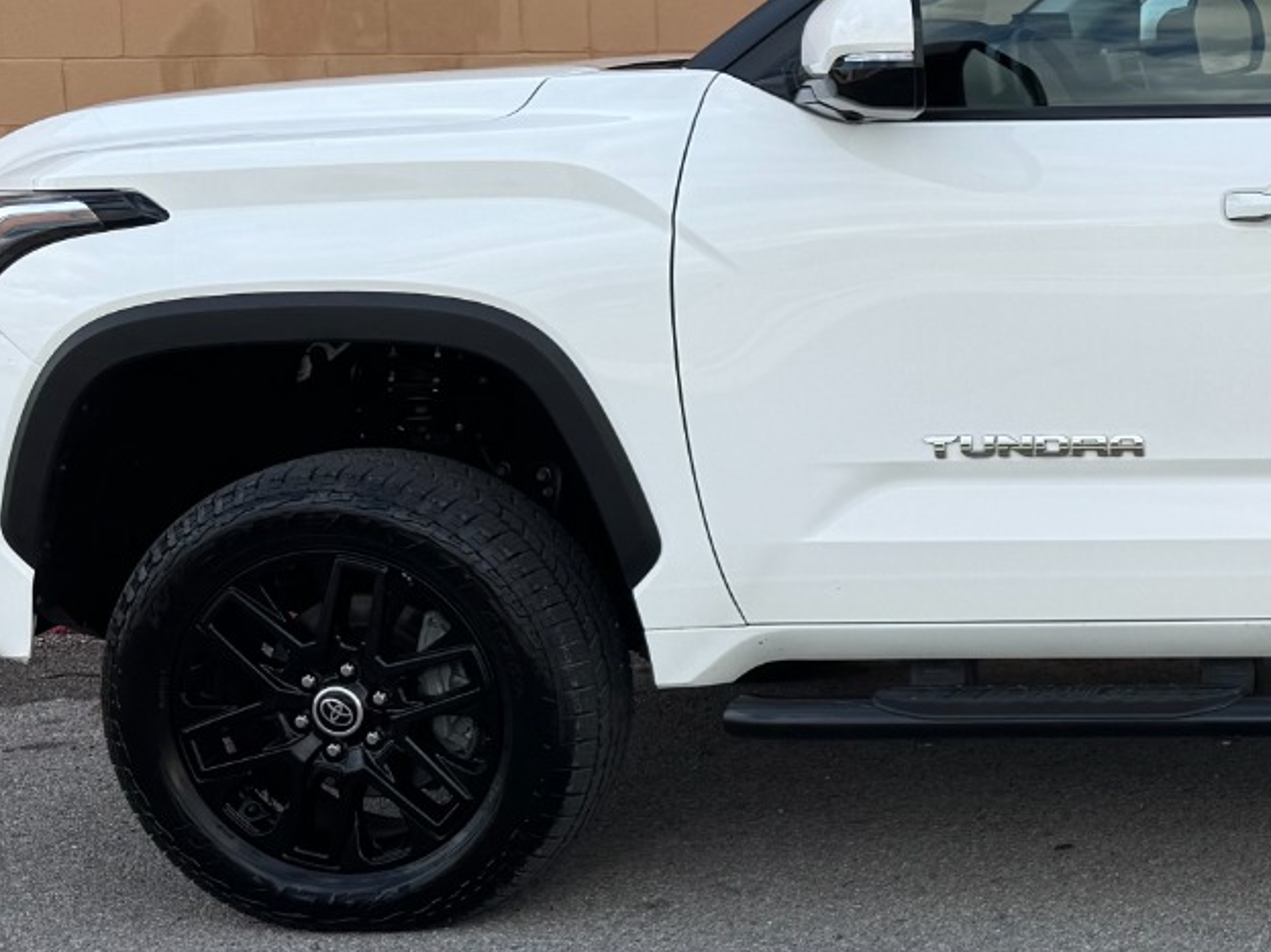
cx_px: 1739
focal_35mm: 74
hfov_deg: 22.8
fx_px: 2717
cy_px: 372
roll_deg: +0.6
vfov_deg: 19.9
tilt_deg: -6.6
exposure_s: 1/2604
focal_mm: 6.76
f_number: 1.78
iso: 80
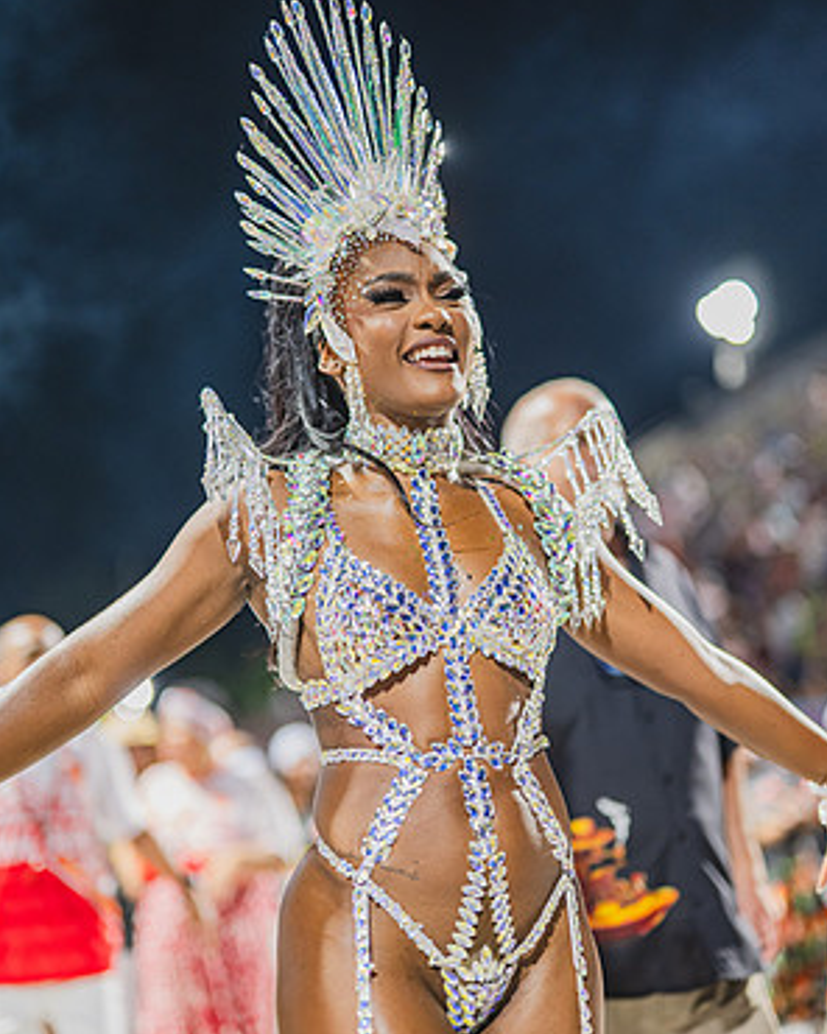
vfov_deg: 33.0
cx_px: 414
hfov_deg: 26.7
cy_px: 548
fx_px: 1744
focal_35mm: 57
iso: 1600
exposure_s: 1/1000
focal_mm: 50
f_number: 1.3
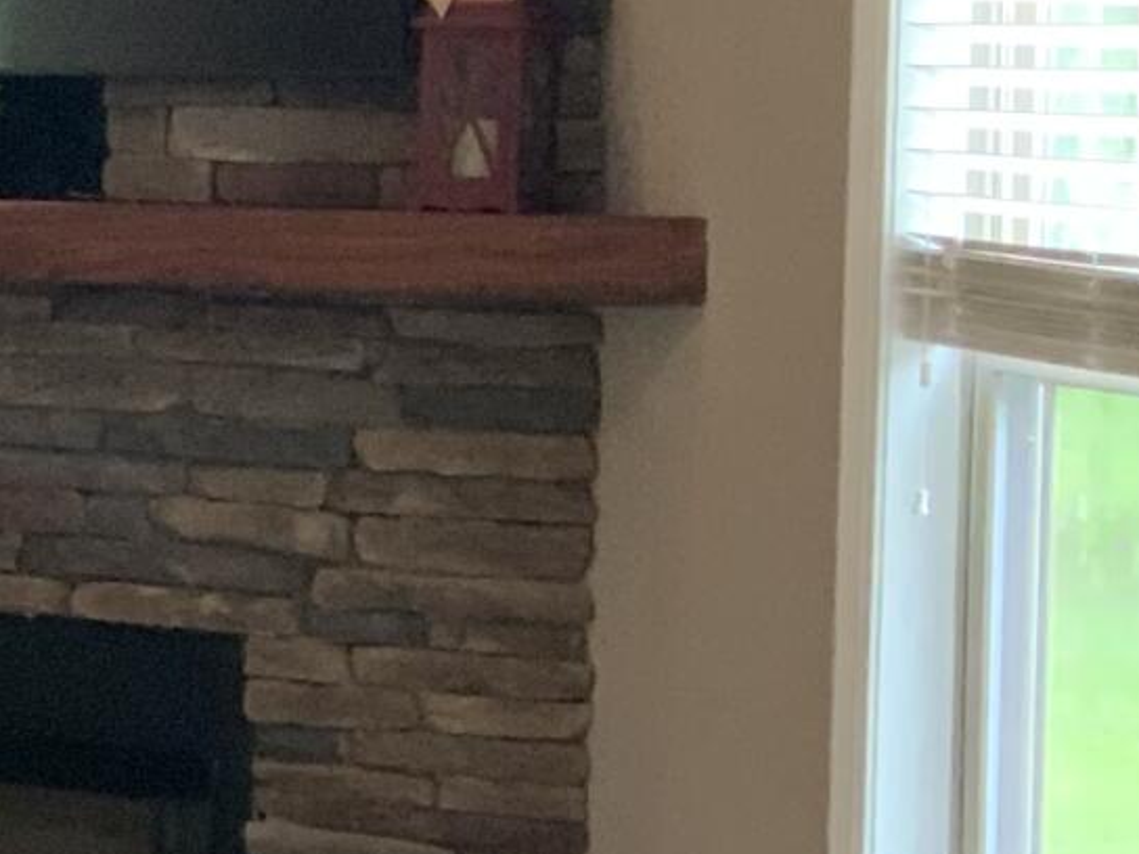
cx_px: -1116
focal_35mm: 160
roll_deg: -2.4
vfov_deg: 9.2
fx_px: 5265
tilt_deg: -0.1
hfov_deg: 11.2
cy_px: 59
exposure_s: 1/60
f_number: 1.8
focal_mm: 3
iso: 250
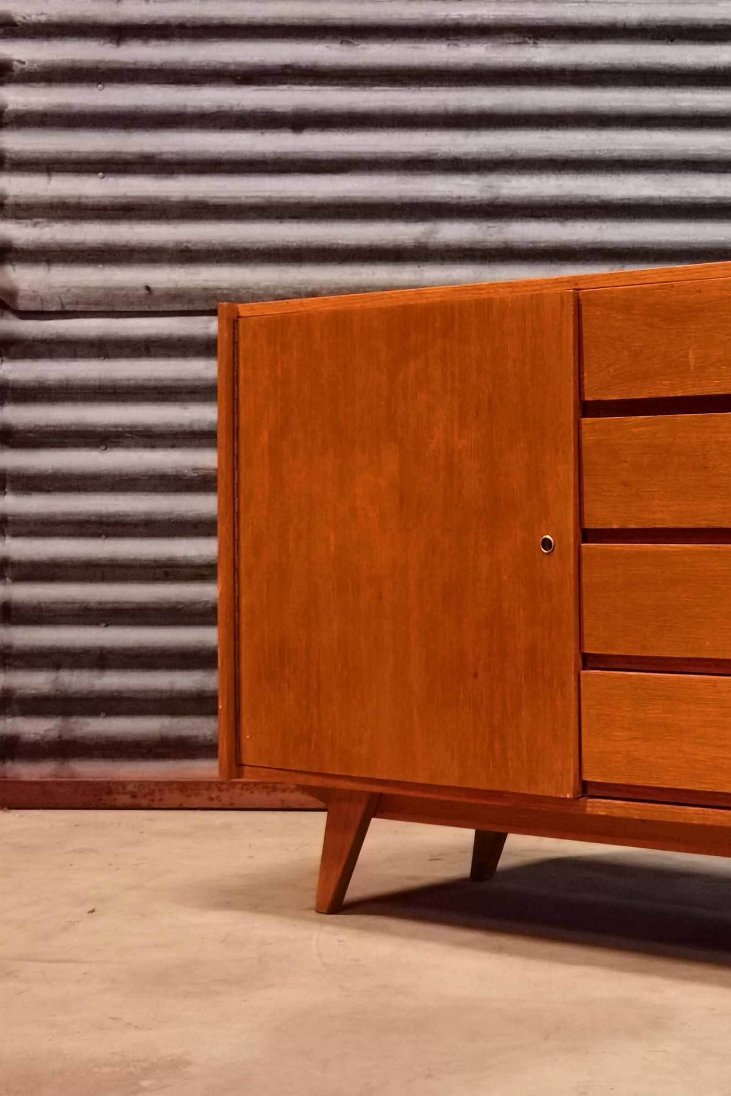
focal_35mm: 60
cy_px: 539
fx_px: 1828
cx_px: 779
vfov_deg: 33.4
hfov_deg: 21.6
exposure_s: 1/20
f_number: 1.9
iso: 800
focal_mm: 6.71
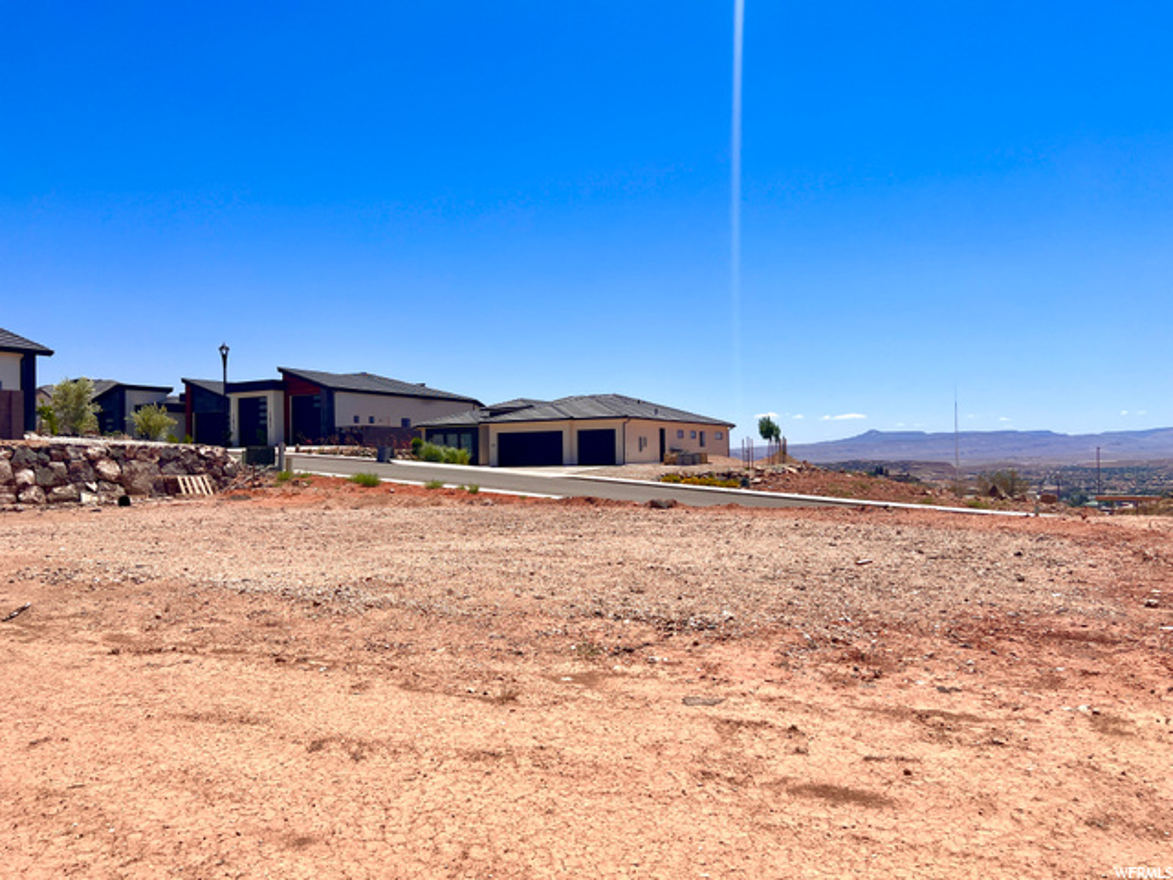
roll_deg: +1.1
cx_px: 586
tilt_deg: +1.9
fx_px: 881
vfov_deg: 53.1
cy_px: 440
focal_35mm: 26
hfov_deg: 67.3
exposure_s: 1/8000
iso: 50
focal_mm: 5.7
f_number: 1.5
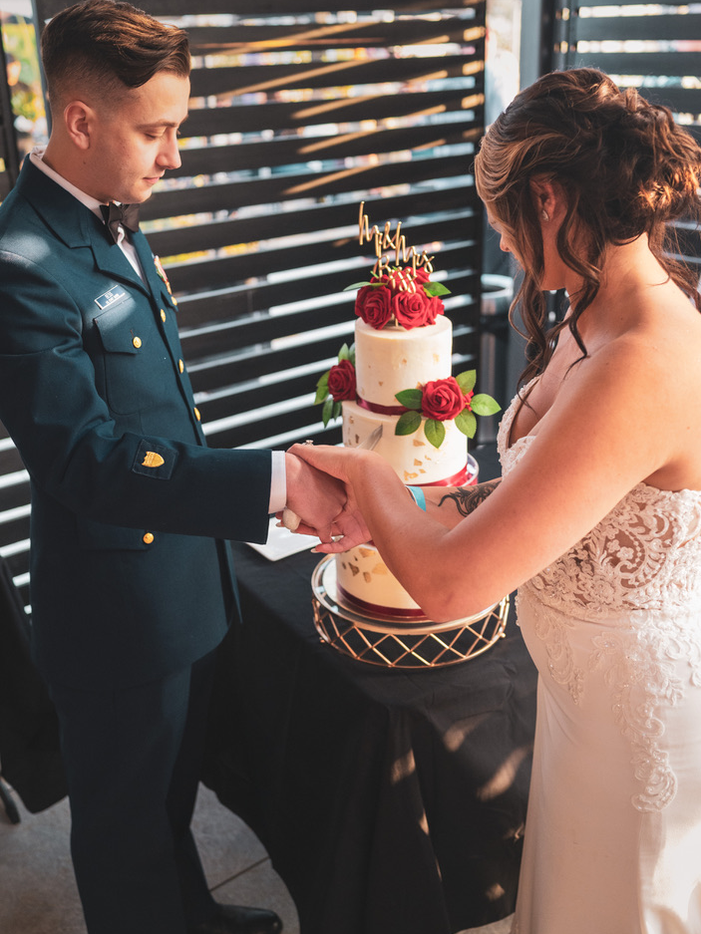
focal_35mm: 39
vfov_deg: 47.8
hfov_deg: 36.8
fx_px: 1053
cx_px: 352
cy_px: 417
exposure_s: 1/125
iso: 2200
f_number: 2.8
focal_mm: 35
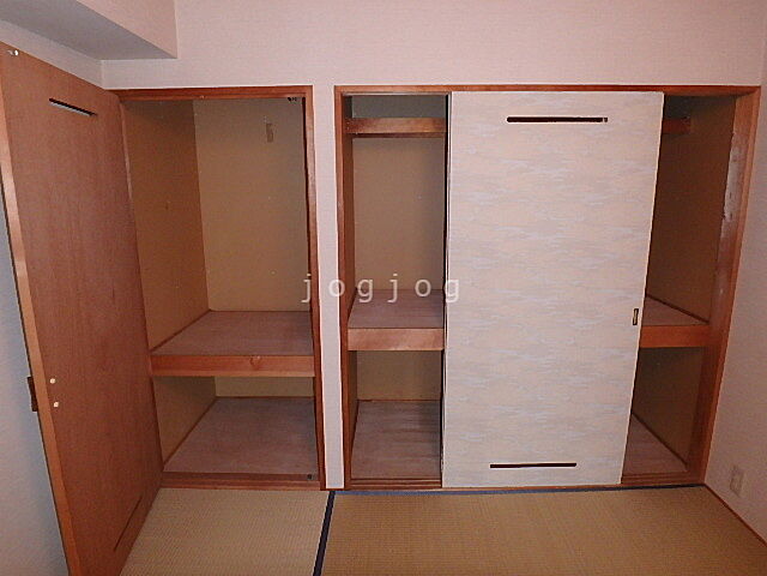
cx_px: 384
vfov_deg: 63.4
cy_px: 288
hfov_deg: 79.0
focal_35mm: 21
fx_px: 465
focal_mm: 3.7
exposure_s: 1/30
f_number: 3.5
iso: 400
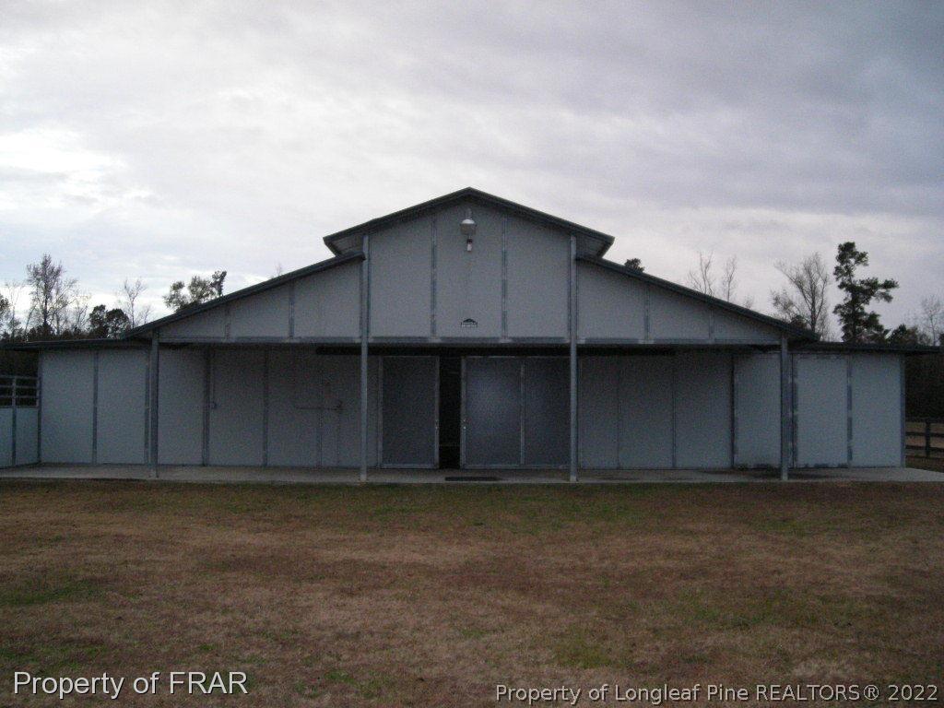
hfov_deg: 49.0
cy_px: 354
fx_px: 1036
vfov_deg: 37.7
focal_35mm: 38
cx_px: 472
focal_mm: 6.3
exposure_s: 1/60
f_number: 3.2
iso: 277
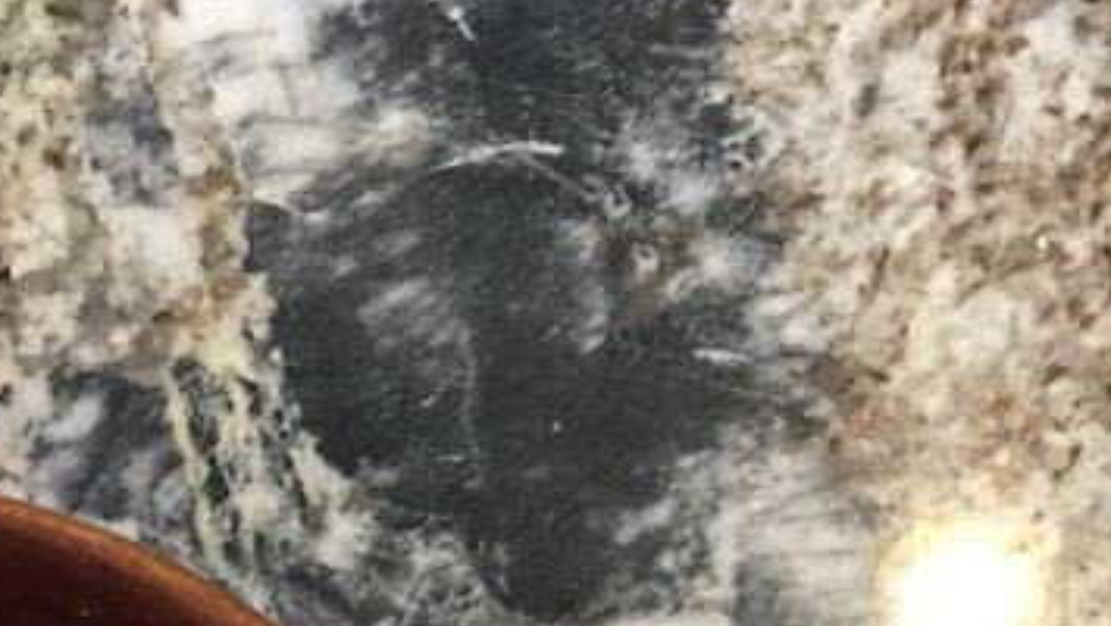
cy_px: 1139
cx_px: 216
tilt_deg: -75.1
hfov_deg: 23.5
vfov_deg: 12.4
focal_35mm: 89
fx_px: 2623
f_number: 2.2
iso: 80
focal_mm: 4.15
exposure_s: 1/15
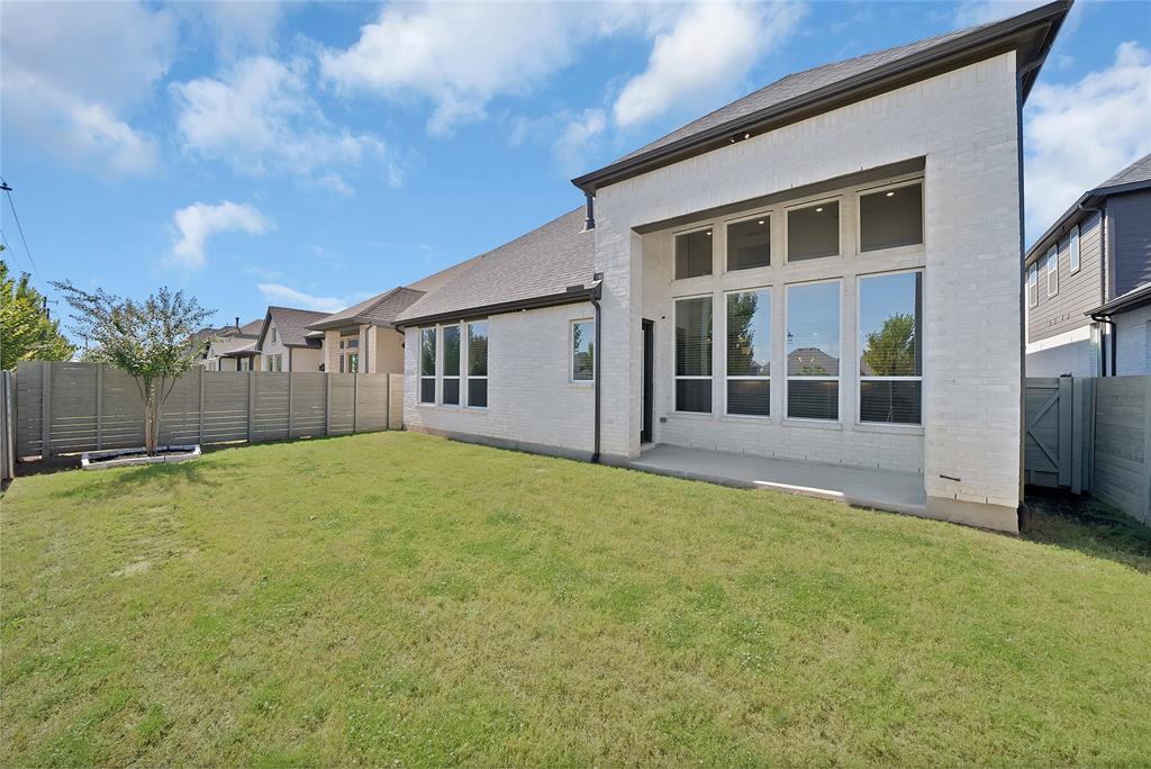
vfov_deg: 90.1
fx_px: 384
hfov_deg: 112.6
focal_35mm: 12
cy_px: 384
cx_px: 576
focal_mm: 12
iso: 640
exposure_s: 1/200
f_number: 9
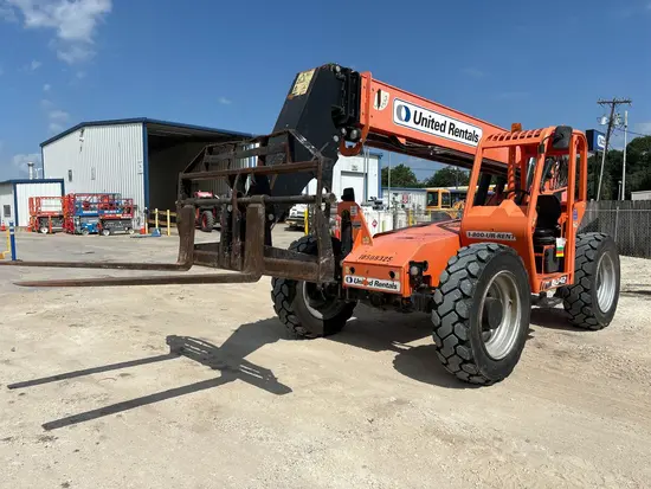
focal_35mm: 26
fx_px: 489
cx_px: 326
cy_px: 244
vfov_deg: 53.1
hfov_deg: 67.3
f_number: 1.6
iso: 50
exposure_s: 1/6329
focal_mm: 5.96
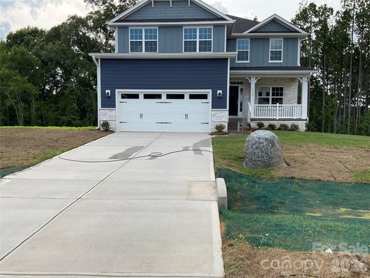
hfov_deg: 61.7
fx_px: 310
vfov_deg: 48.2
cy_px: 139
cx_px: 185
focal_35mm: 29
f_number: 1.8
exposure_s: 1/792
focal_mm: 3
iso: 16
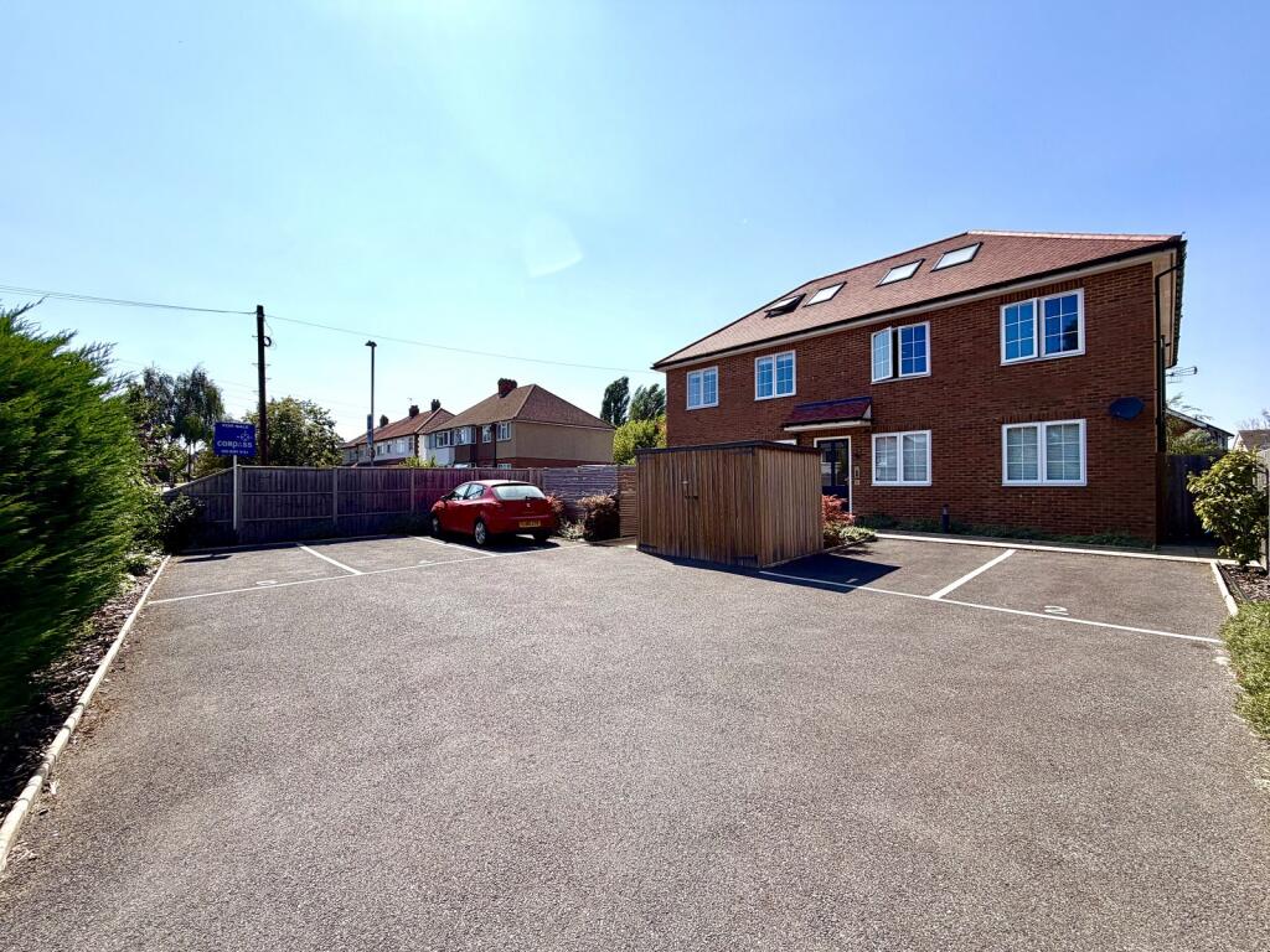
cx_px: 635
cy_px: 476
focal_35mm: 14
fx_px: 514
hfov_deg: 102.1
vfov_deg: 85.7
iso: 20
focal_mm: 2.22
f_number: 2.2
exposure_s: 1/1339
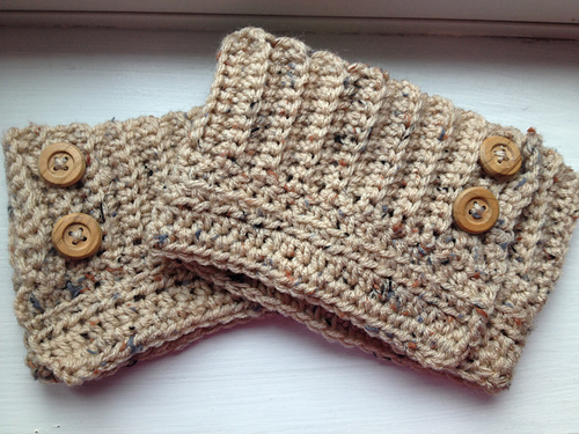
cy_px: 217
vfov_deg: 40.7
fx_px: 585
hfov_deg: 52.6
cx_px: 290
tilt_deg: -83.7
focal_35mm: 35
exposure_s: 1/20
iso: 50
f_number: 2.4
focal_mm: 4.28
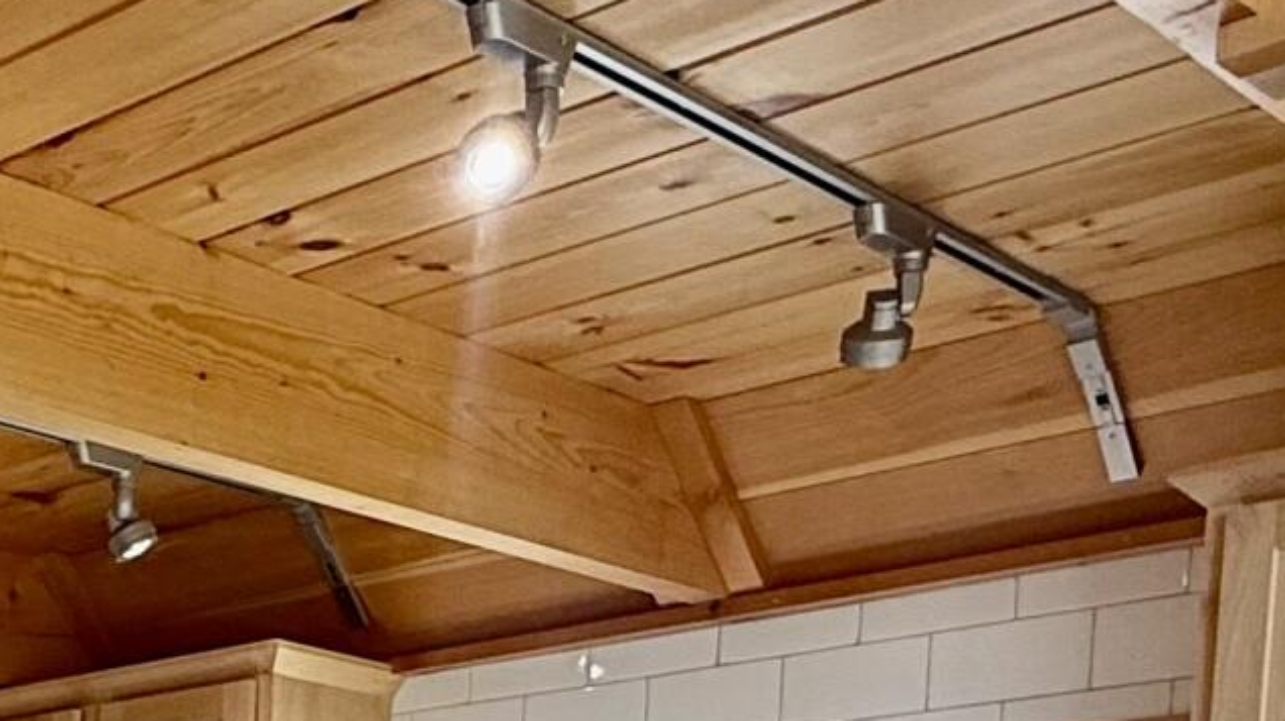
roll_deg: -0.9
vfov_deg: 14.2
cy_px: 1420
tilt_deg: -6.6
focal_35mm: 72
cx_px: -255
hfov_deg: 26.2
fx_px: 2452
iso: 80
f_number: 2.2
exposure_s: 1/120
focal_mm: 2.22
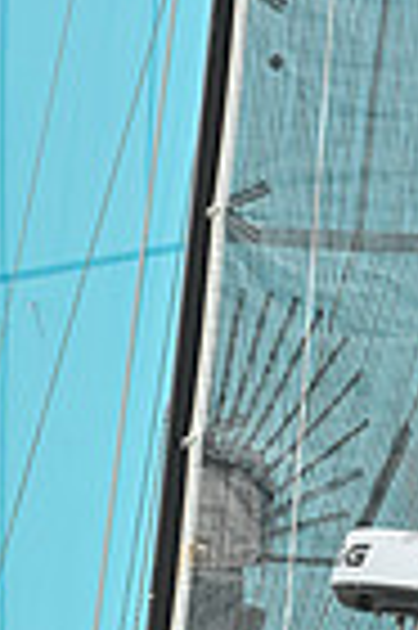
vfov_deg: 4.4
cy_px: 1138
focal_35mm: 465
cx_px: 164
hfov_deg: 2.9
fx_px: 8118
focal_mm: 112
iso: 320
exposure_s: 1/1250
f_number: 7.1
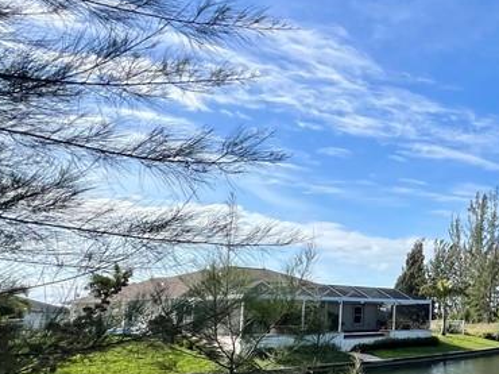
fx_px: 519
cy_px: 243
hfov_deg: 39.2
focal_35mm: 36
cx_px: 583
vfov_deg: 39.2
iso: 32
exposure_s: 1/2222
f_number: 1.8
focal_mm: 1.57
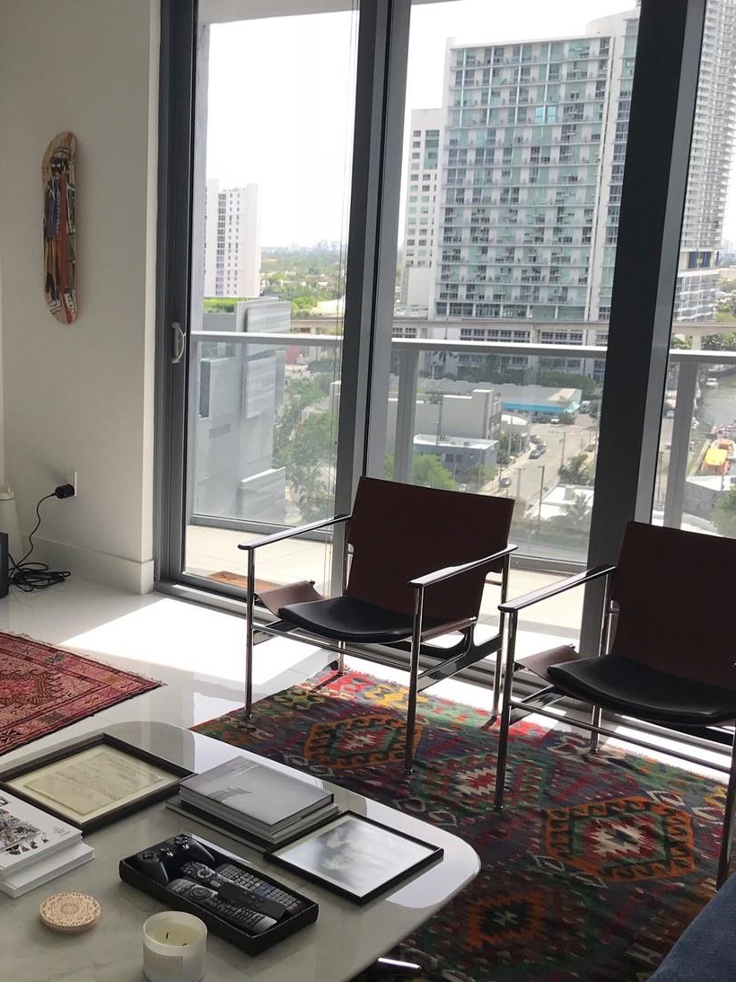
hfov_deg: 33.7
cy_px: 510
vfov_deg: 45.8
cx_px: 104
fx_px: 1162
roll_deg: -0.2
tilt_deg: -13.5
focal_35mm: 41
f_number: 1.8
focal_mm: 3.99
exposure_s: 1/344
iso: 20
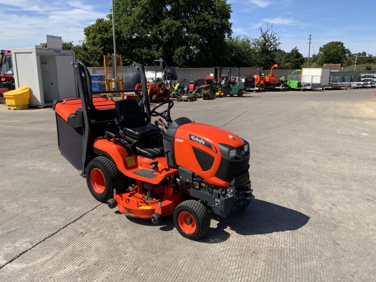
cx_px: 188
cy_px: 141
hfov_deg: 61.7
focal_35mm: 29
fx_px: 315
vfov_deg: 48.2
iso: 16
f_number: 1.8
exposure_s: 1/1786
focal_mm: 3
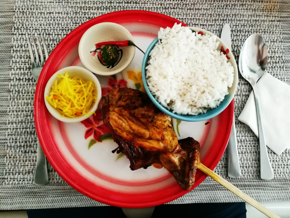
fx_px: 226
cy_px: 109
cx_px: 145
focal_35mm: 27
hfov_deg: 65.3
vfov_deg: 51.4
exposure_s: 1/25
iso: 320
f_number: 2.2
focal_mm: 4.5
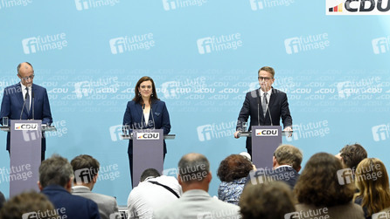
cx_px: 196
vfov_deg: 13.4
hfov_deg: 23.7
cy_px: 109
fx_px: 931
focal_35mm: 90
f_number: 4
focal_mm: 85
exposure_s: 1/1600
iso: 4000
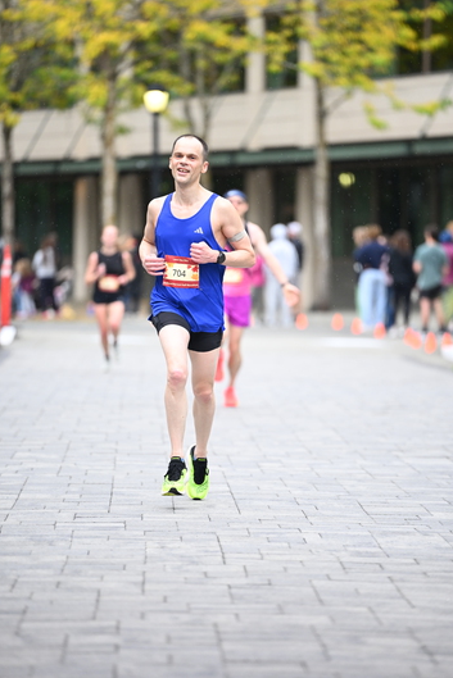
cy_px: 329
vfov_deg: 9.9
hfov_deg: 6.6
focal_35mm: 208
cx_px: 232
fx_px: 3923
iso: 1250
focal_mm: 200
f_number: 2.8
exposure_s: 1/1250
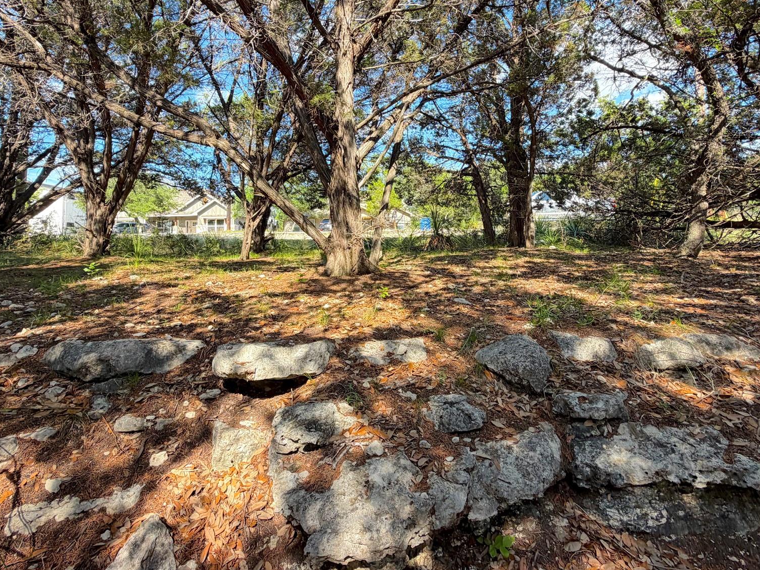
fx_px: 417
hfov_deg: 84.7
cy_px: 215
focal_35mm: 19
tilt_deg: +5.8
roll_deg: +0.3
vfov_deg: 67.7
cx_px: 379
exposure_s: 1/230
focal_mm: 2.22
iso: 40
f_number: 2.2
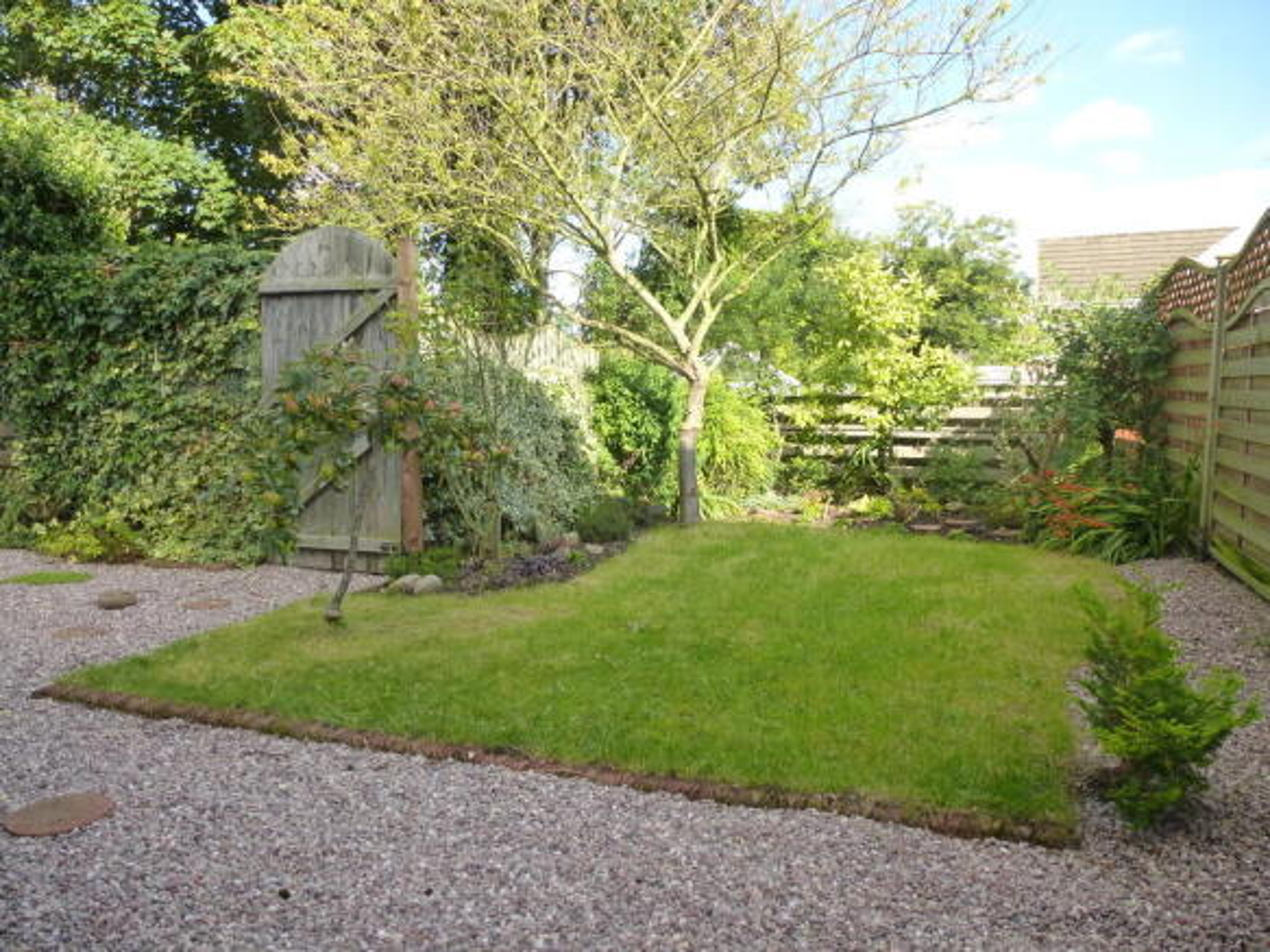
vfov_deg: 56.8
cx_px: 635
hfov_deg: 71.6
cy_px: 476
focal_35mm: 24
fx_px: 880
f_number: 3.3
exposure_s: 1/250
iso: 160
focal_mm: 4.3
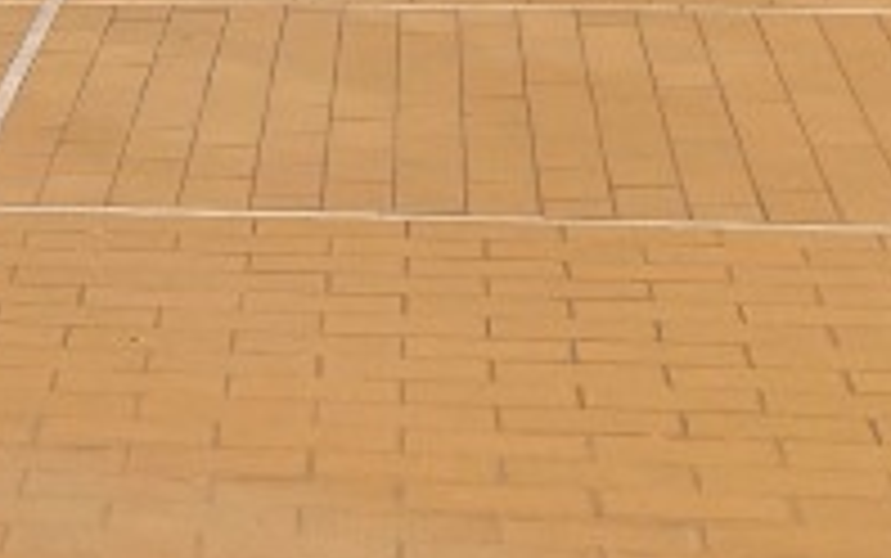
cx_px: -392
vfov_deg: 7.3
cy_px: -850
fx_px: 4058
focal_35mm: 167
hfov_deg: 12.0
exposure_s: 1/8403
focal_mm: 4.2
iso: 32
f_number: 1.6
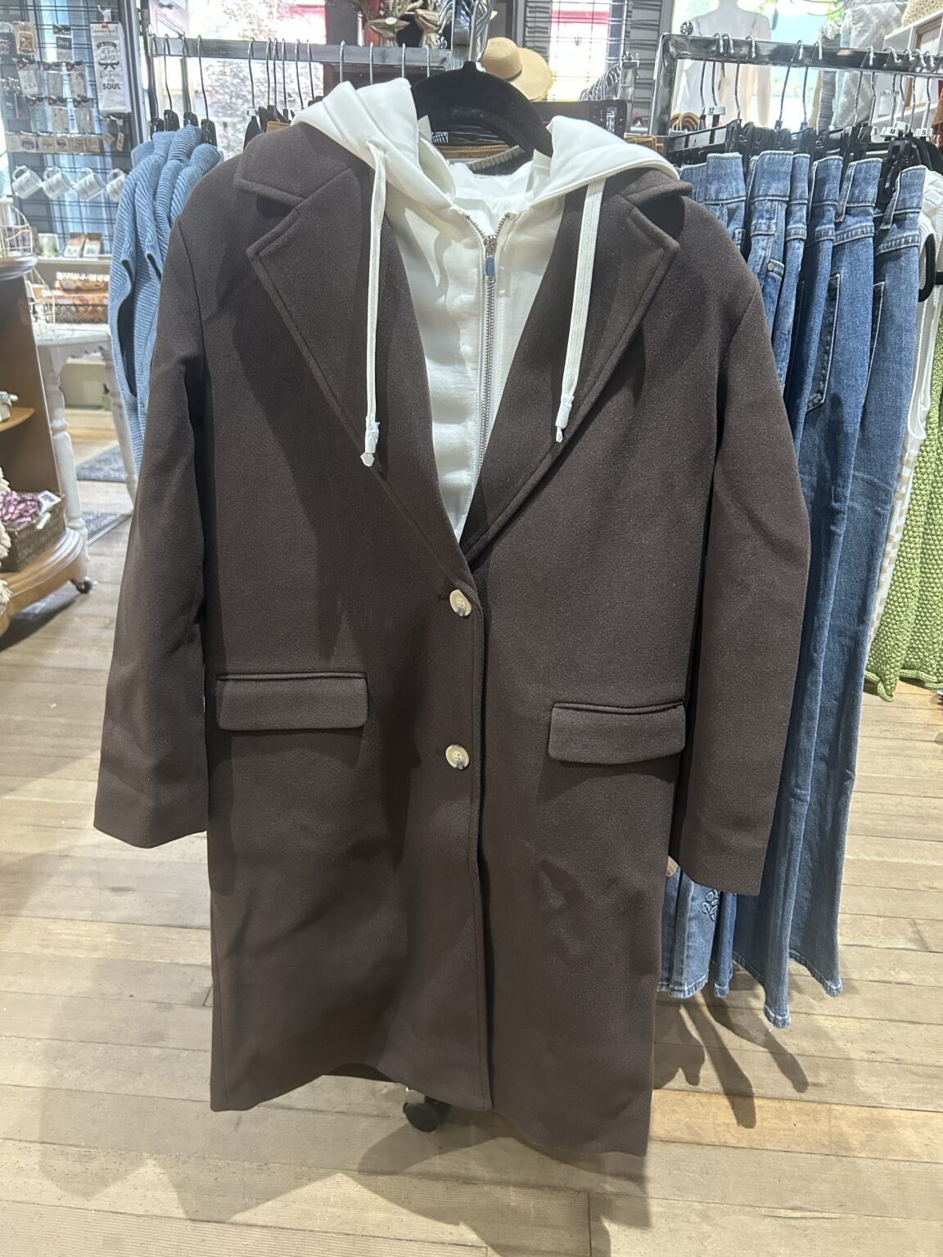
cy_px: 628
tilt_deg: -22.9
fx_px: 944
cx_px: 472
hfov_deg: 53.1
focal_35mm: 26
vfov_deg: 67.3
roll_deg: -1.9
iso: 500
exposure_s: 1/60
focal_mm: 5.7
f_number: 1.5
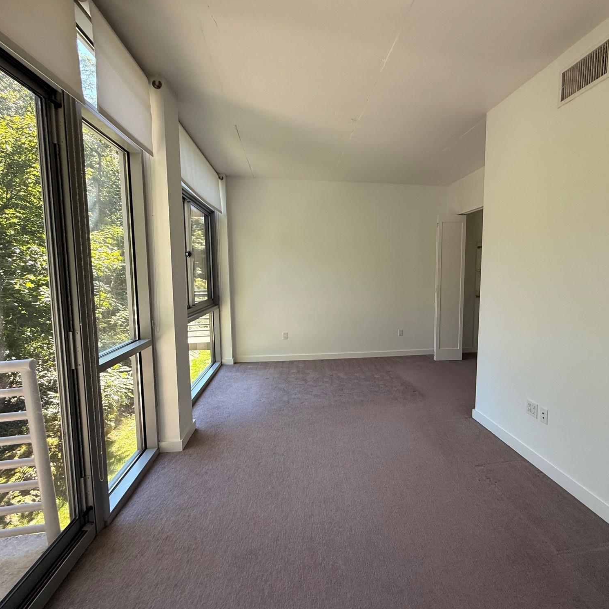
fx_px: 338
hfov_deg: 83.5
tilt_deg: -4.3
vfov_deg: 84.0
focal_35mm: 17
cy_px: 304
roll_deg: +0.4
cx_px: 344
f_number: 2.2
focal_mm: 2.22
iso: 80
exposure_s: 1/99
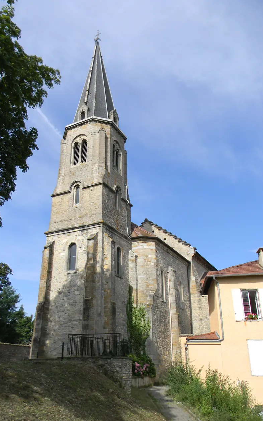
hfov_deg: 41.7
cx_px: 113
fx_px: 344
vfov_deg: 62.9
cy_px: 212
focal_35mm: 30
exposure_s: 1/213
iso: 80
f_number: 7
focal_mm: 5
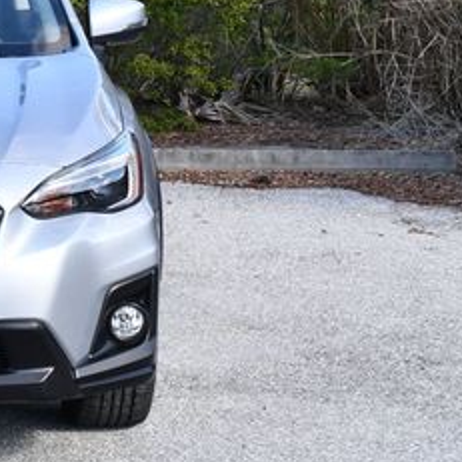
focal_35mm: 160
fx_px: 2416
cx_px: -136
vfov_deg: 10.9
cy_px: 134
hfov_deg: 10.7
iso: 200
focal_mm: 34
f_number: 5.6
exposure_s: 1/250
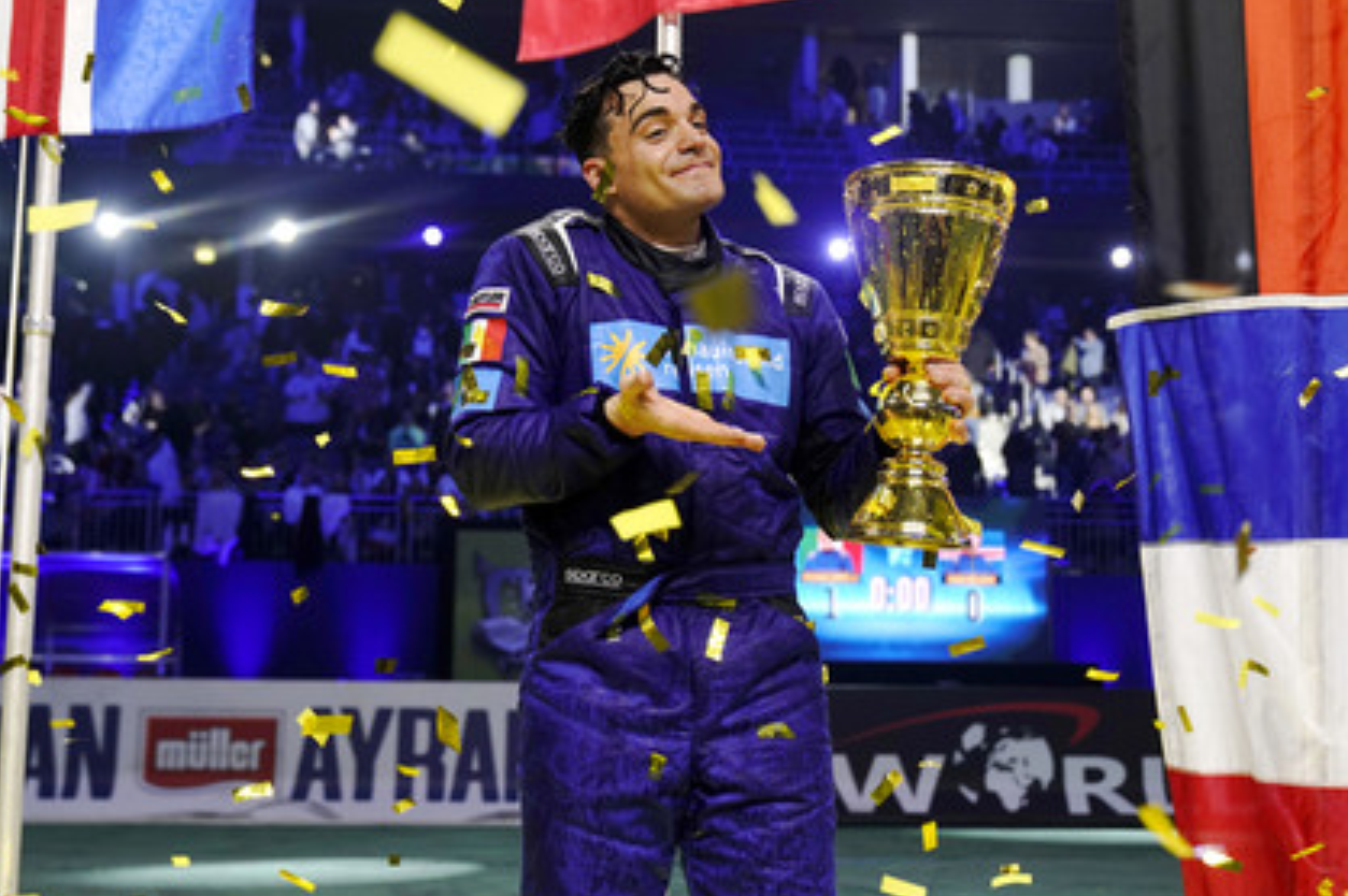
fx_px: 1534
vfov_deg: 32.6
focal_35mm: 41
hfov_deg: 47.4
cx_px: 689
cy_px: 467
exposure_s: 1/320
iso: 1000
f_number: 3.2
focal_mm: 38
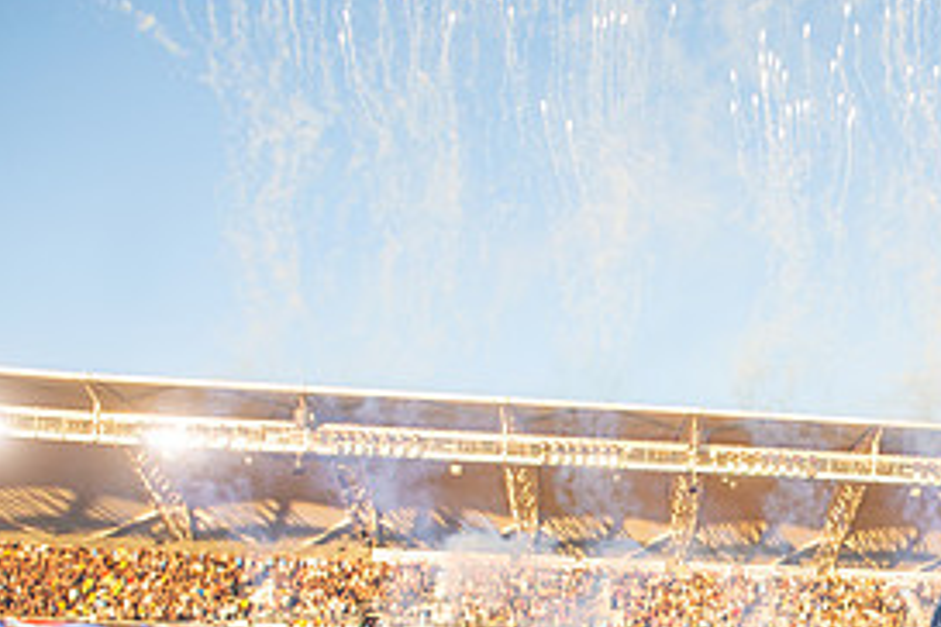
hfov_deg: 36.0
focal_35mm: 51
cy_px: 622
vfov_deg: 25.2
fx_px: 1333
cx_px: 882
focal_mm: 24
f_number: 4.5
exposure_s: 1/500
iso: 160
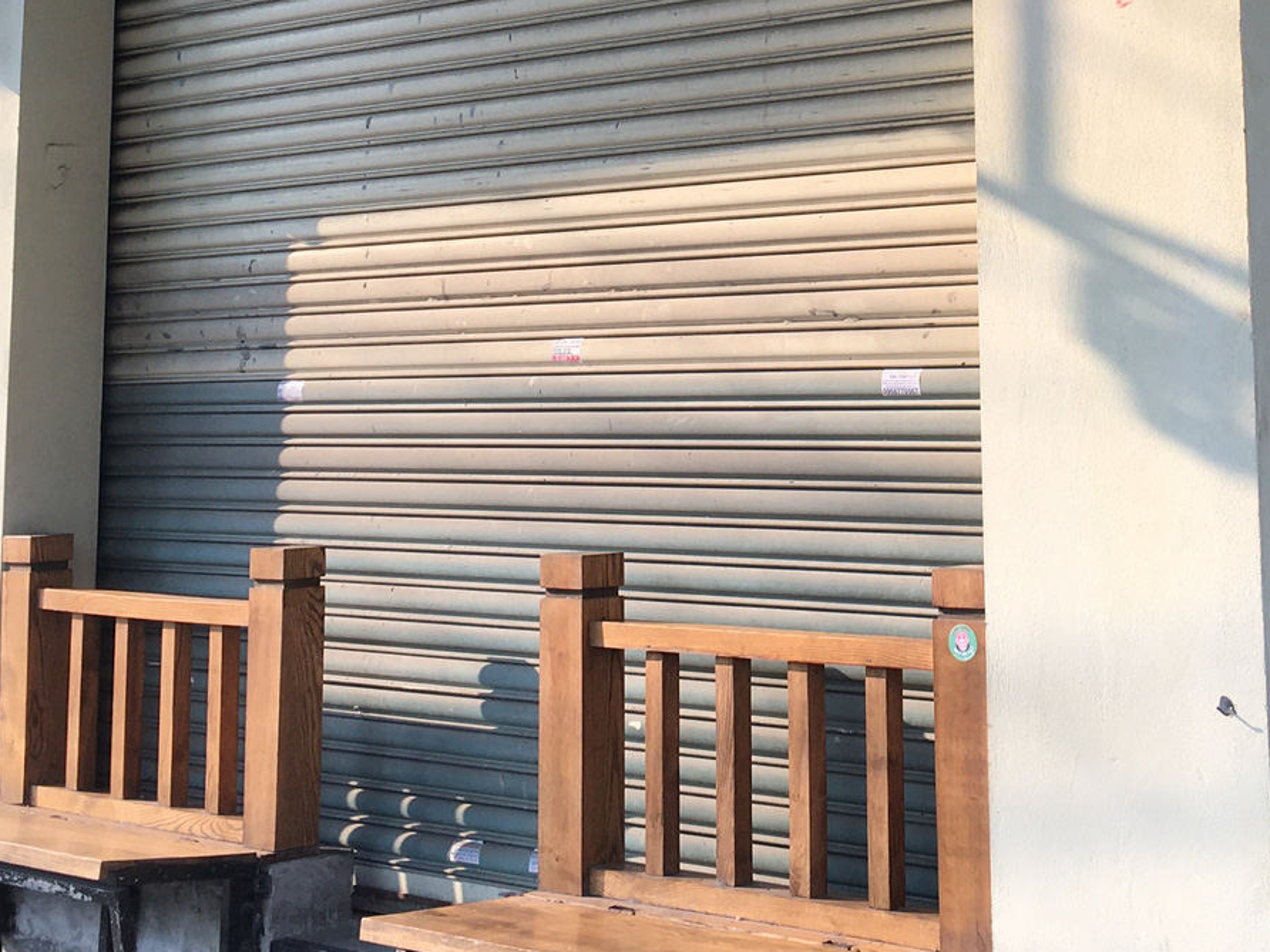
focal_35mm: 65
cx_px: 920
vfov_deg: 22.0
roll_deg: +0.7
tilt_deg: +9.3
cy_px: 63
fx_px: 2385
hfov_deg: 29.4
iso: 25
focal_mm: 4.15
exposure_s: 1/267
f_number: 2.2
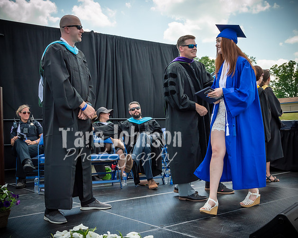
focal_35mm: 40
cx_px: 144
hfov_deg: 45.4
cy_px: 127
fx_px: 356
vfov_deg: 37.0
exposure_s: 1/320
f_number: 7.1
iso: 200
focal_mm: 20
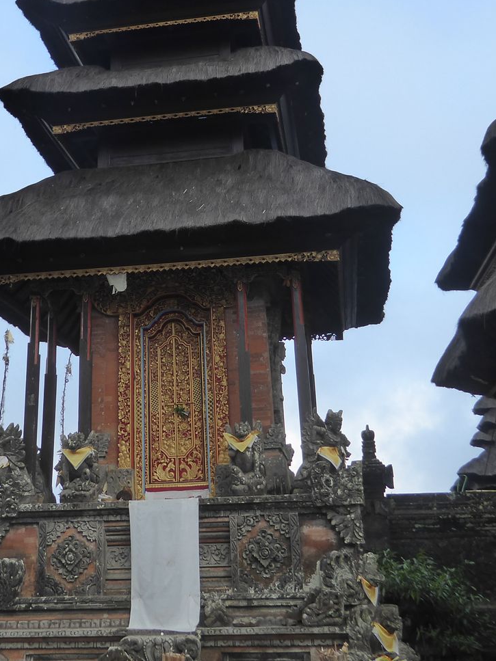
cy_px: 171
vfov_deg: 38.7
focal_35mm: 48
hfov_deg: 30.2
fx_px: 917
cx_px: 190
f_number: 3.5
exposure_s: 1/320
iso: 160
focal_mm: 5
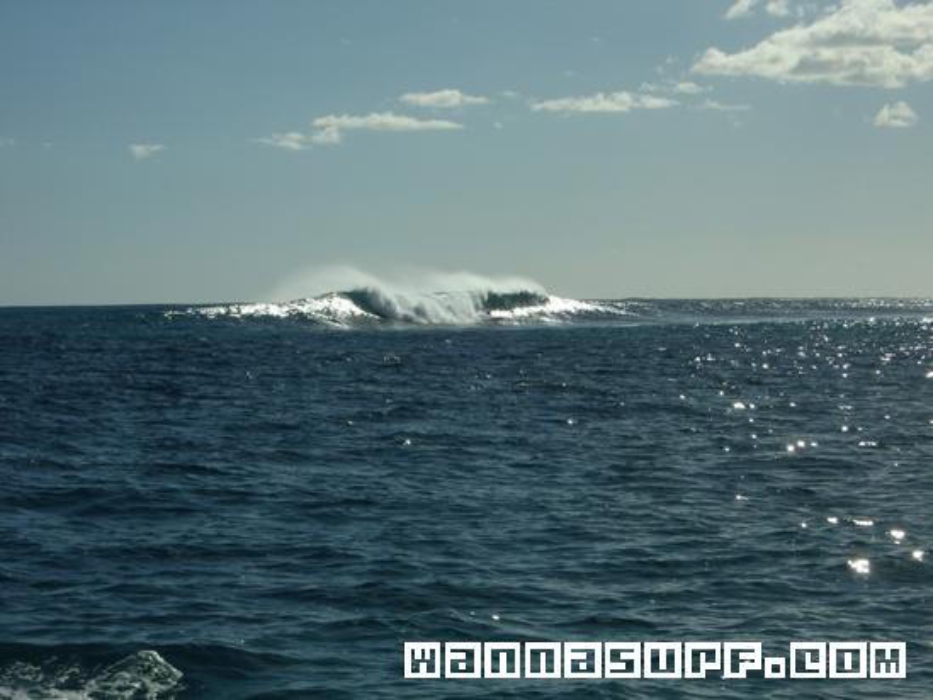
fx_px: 3073
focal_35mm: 114
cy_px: 350
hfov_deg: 17.3
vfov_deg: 13.0
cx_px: 466
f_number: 8.3
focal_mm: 18.6
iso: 64
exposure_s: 1/800
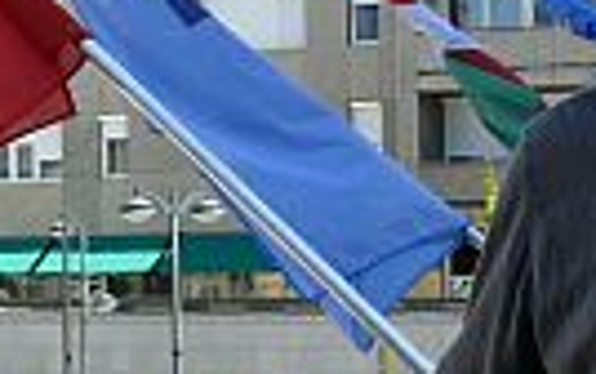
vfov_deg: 10.5
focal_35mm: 125
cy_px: 329
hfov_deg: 16.7
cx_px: 347
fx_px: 2032
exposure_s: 1/250
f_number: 5.6
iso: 100
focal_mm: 7.4
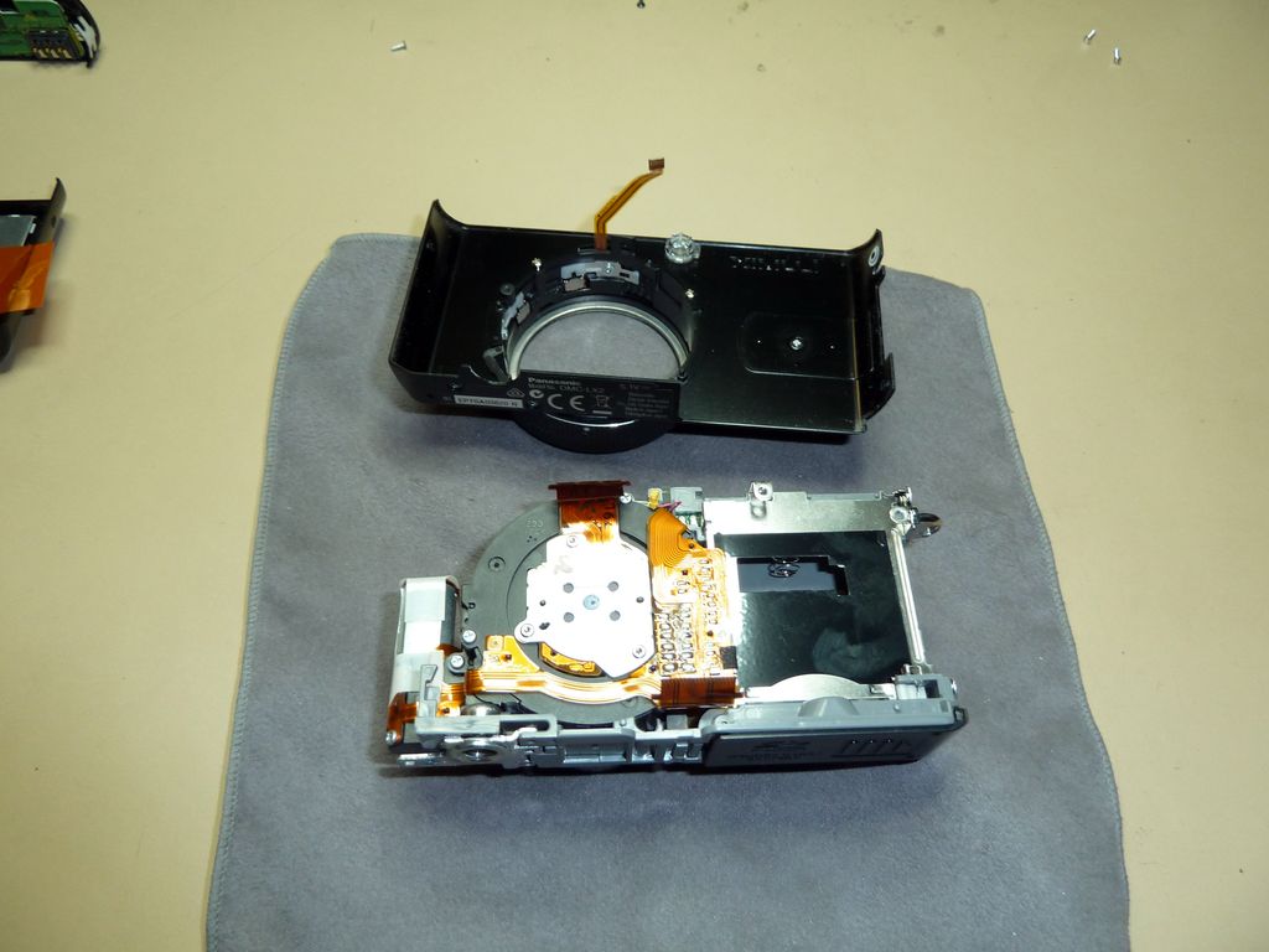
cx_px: 634
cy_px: 476
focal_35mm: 25
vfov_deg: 54.9
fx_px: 916
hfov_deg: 69.4
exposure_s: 1/30
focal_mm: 4.1
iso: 125
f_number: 3.3
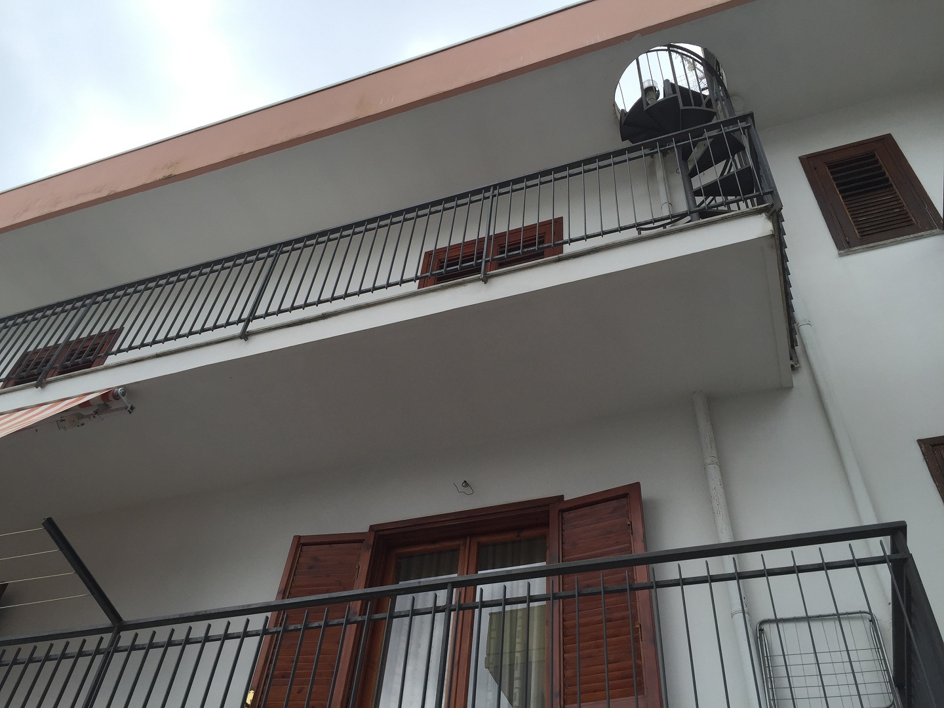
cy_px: 354
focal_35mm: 29
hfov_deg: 61.7
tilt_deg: +47.4
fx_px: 791
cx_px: 472
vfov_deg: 48.2
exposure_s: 1/648
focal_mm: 4.15
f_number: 2.2
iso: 32
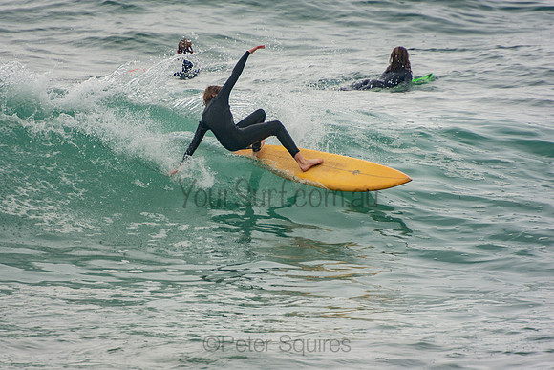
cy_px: 185
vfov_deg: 2.3
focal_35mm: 600
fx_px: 9235
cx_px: 277
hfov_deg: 3.4
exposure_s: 1/1250
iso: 250
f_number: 5.6
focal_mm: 400
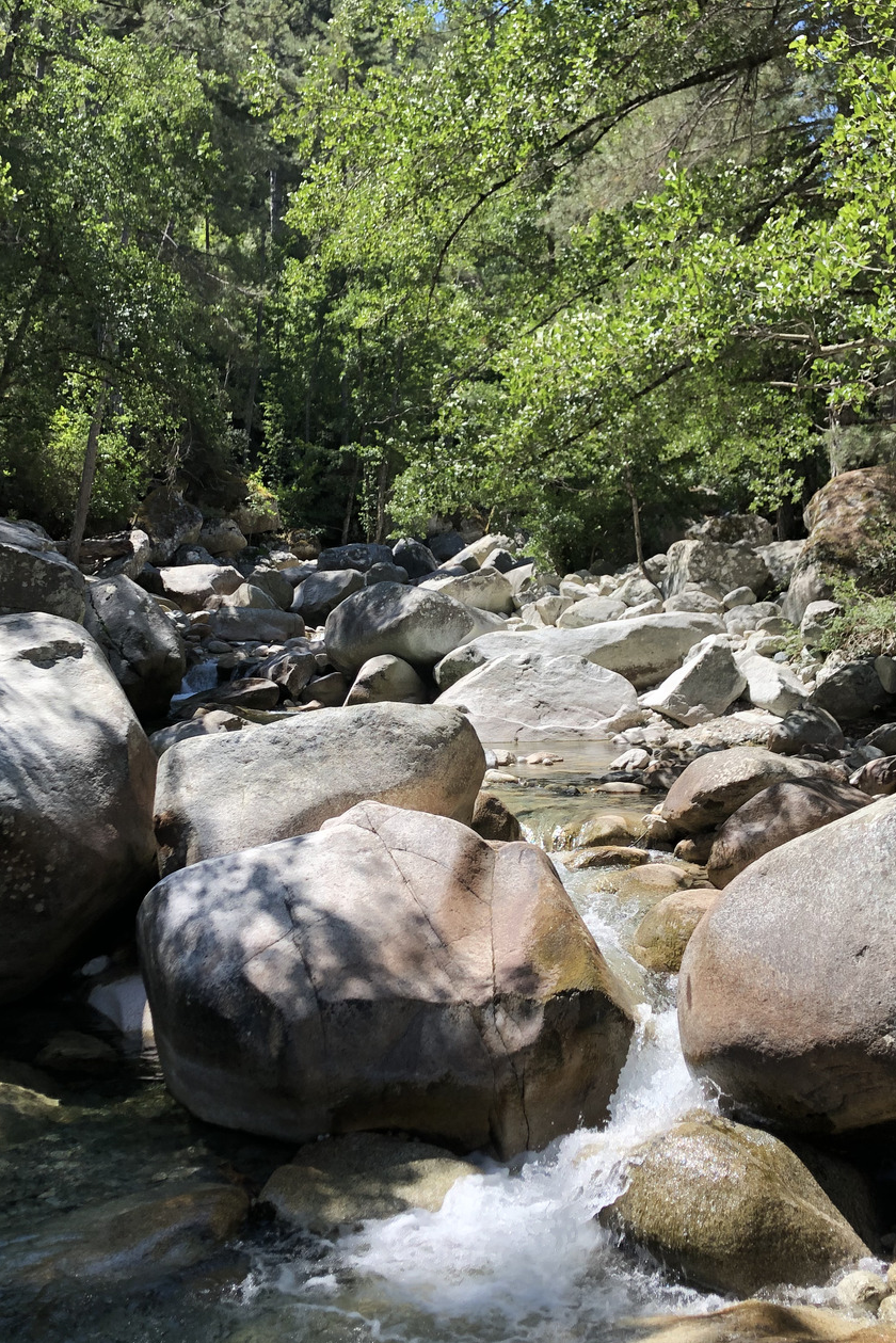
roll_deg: +0.3
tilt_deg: -1.9
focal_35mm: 37
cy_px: 683
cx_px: 433
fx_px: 1380
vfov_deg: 51.9
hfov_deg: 36.0
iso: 20
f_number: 1.8
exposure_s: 1/727
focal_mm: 4
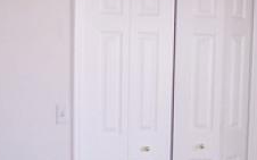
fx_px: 714
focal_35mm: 102
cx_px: 219
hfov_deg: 20.1
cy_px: 163
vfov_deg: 12.6
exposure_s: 1/60
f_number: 2.7
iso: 125
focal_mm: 5.6
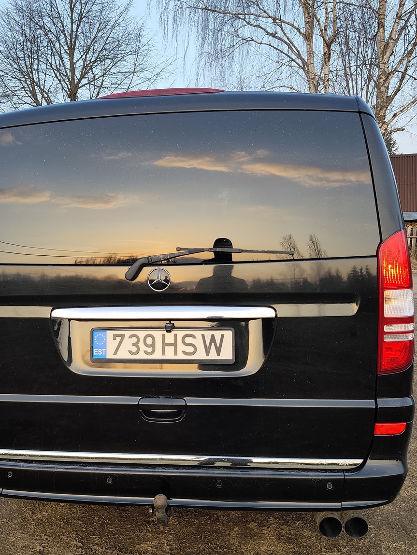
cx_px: 159
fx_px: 514
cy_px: 286
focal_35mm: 32
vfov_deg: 56.8
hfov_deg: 43.9
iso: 100
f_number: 1.7
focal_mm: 6.07
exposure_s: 1/100
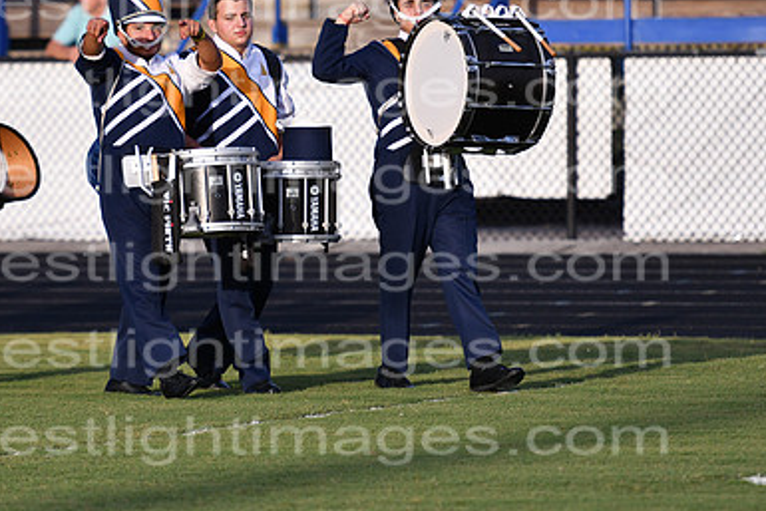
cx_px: 219
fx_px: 8173
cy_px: 136
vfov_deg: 3.6
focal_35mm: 384
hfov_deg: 5.4
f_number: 3.2
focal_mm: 170
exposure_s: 1/3200
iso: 400
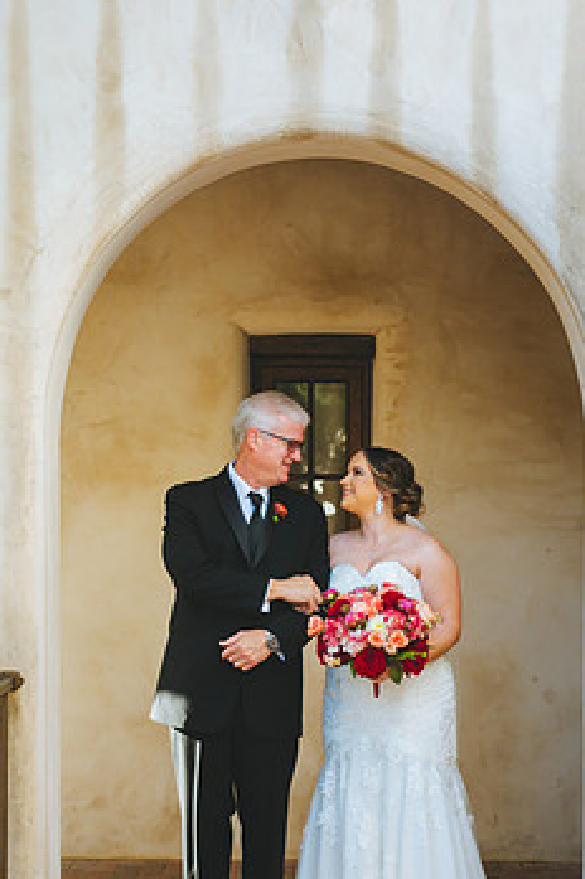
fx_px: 1954
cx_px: 311
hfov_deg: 17.0
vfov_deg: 25.4
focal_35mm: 80
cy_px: 509
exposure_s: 1/2000
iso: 2000
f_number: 2.8
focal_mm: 62
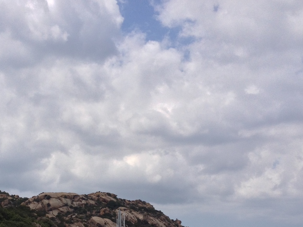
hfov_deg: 26.8
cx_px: 90
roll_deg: -0.6
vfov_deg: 19.9
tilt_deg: +1.0
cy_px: 221
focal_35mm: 72
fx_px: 630
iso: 50
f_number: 2.4
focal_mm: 4.28
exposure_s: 1/2304
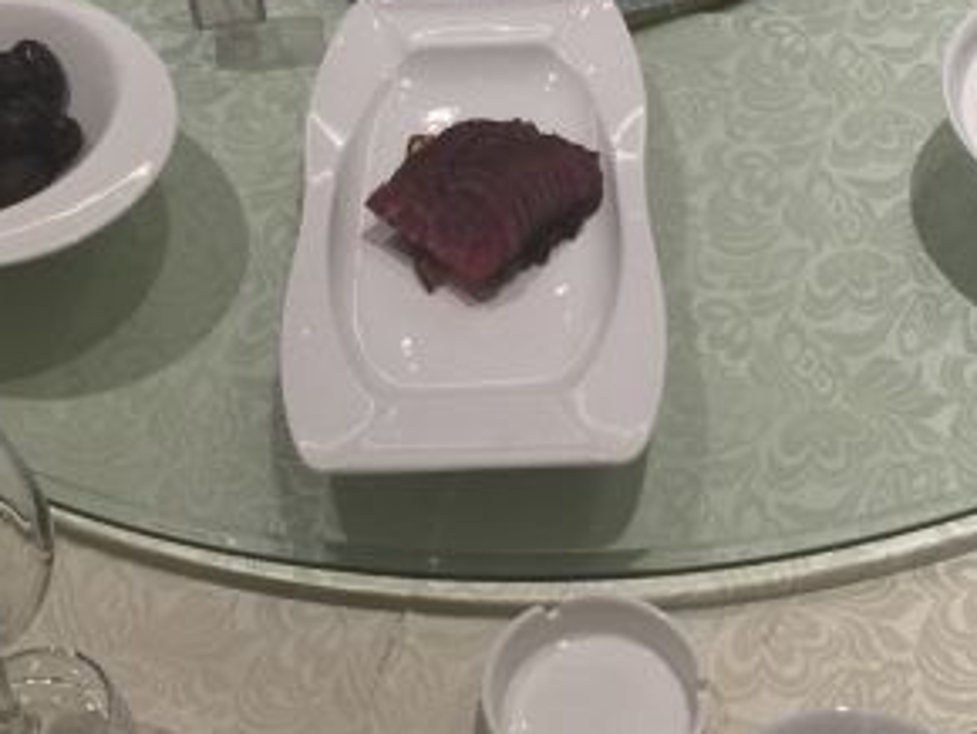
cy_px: 140
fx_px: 1977
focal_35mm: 70
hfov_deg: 27.8
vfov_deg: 20.8
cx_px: 502
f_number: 2.2
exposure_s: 1/33
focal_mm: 4.15
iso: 50
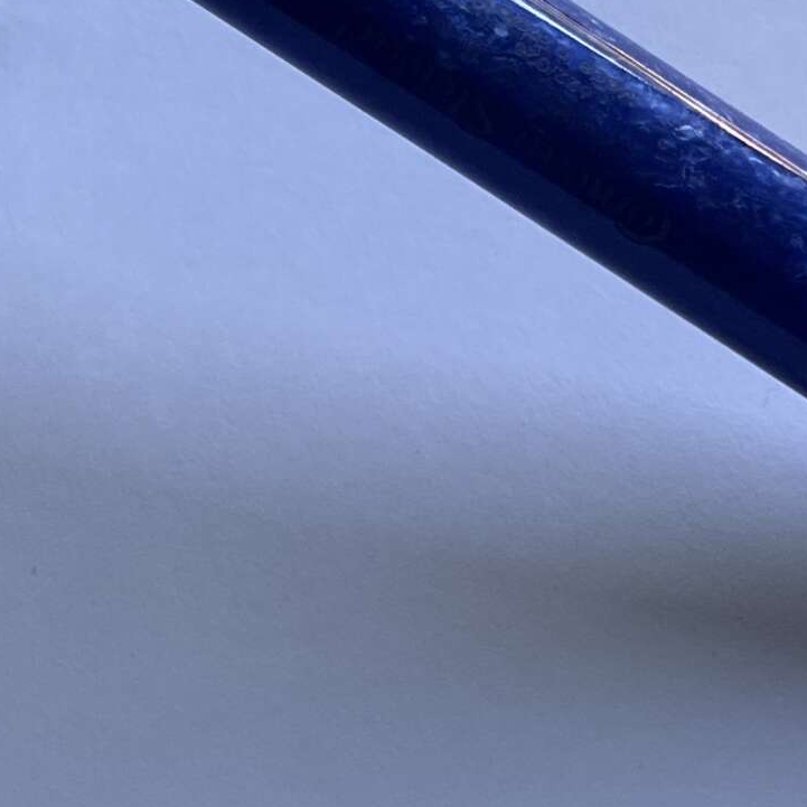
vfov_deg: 18.6
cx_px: 166
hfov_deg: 18.9
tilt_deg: -61.0
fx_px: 2400
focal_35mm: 91
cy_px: -13
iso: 40
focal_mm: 3
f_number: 1.8
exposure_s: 1/122
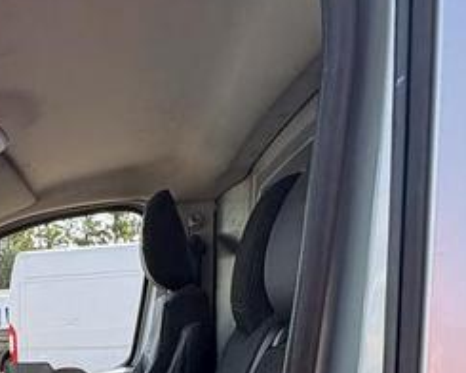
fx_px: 690
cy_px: 525
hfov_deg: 34.8
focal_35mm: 50
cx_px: 32
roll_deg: -1.0
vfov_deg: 24.8
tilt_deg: -8.8
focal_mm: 2.22
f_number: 2.2
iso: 50
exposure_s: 1/258
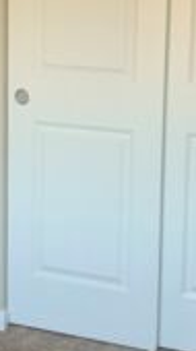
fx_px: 826
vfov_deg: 23.7
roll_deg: +0.0
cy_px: 88
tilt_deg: -8.0
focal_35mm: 89
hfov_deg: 13.5
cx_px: 47
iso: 80
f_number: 1.8
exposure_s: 1/60
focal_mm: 4.25
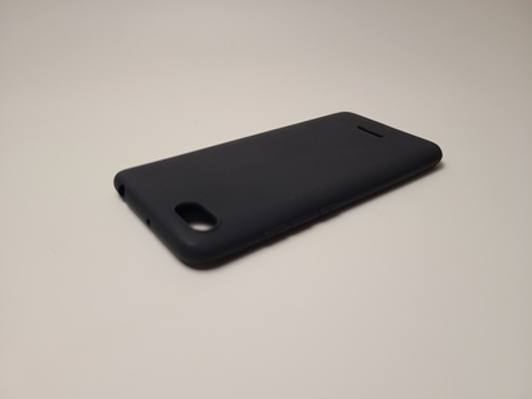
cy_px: 200
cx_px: 266
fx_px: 400
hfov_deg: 67.3
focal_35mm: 26
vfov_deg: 53.1
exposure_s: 1/100
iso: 64
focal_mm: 5.4
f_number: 1.8
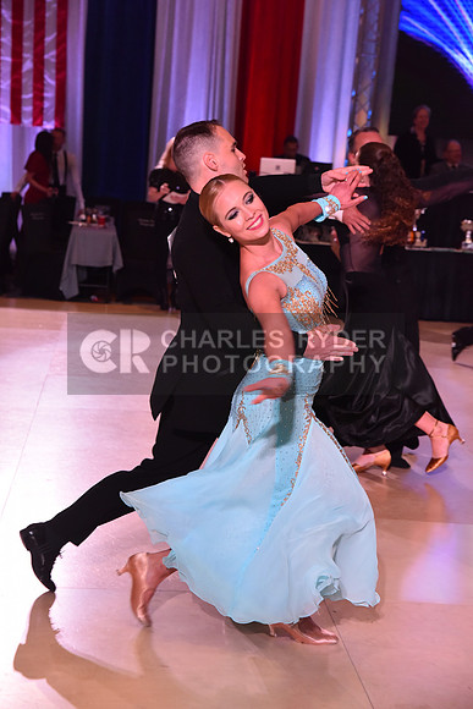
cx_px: 236
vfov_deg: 22.1
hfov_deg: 14.9
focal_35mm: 92
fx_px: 1812
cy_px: 354
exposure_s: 1/320
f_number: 6.3
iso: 2500
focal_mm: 92
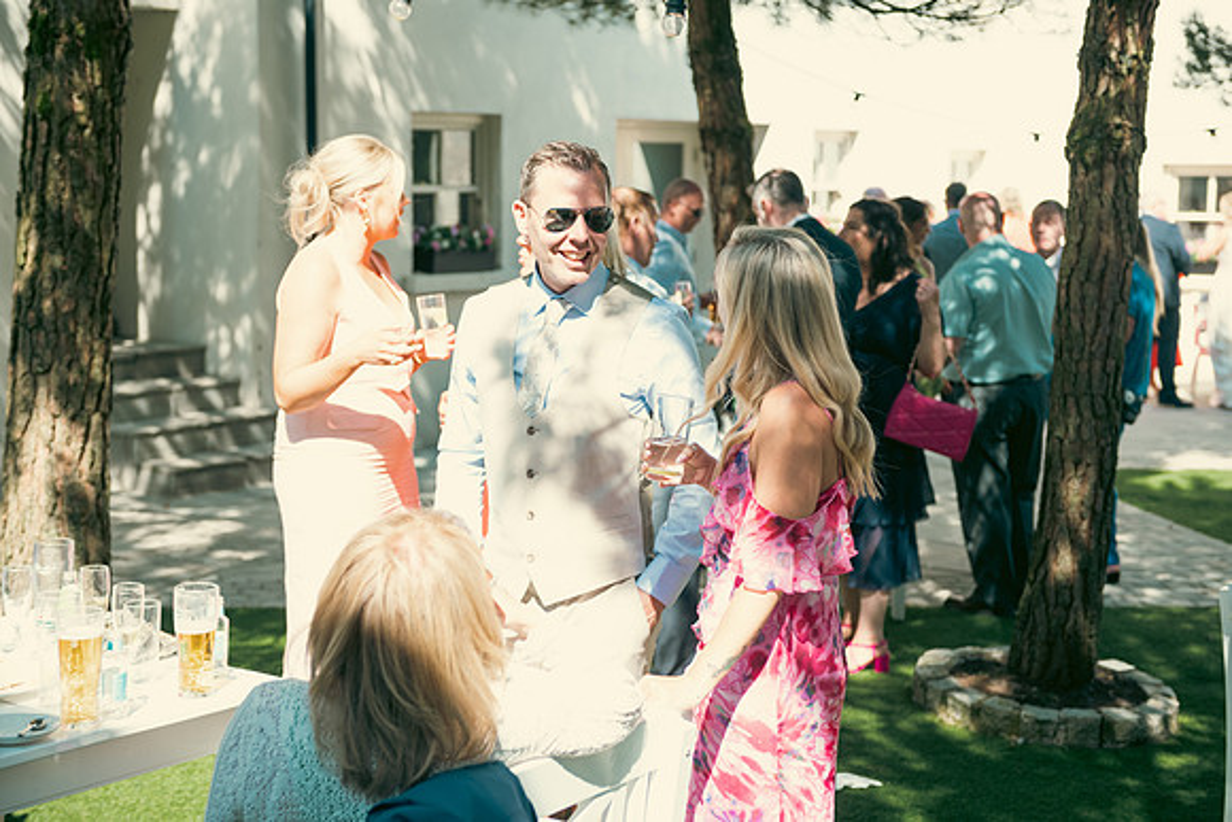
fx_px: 2054
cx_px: 616
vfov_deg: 22.6
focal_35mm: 60
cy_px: 411
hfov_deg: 33.4
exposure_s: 1/400
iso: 100
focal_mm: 60
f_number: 3.5
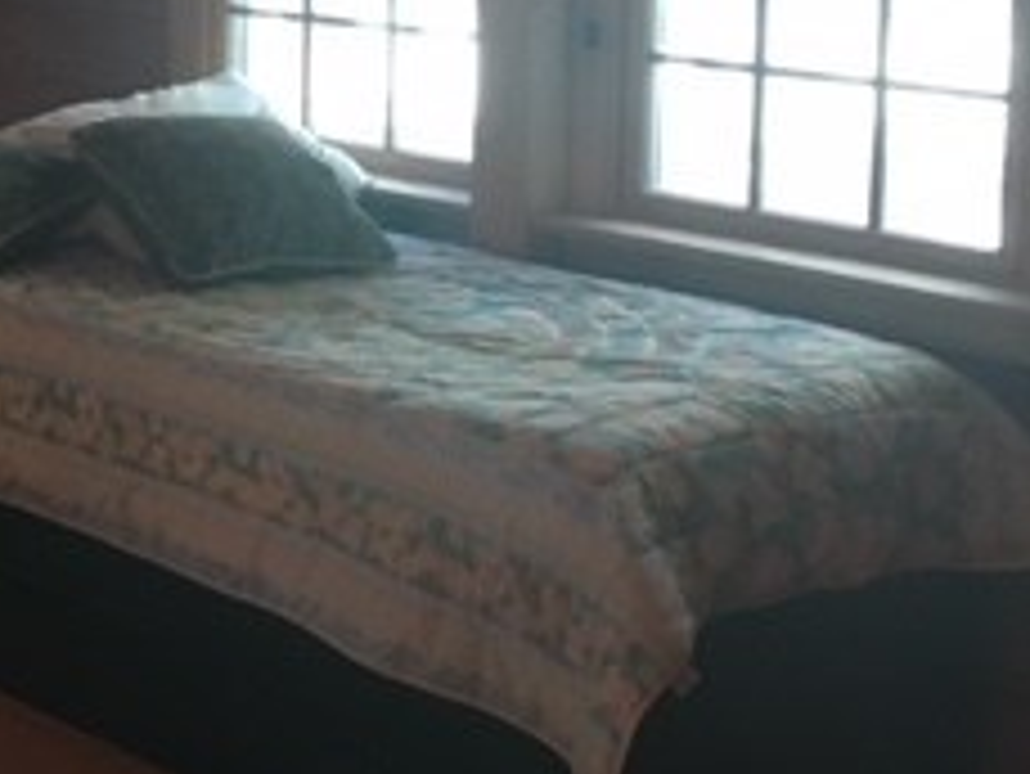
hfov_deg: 22.5
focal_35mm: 81
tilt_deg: -4.9
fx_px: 2411
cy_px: 18
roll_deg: -0.2
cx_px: -148
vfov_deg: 17.8
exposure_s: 1/17
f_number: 2.2
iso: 200
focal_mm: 4.15
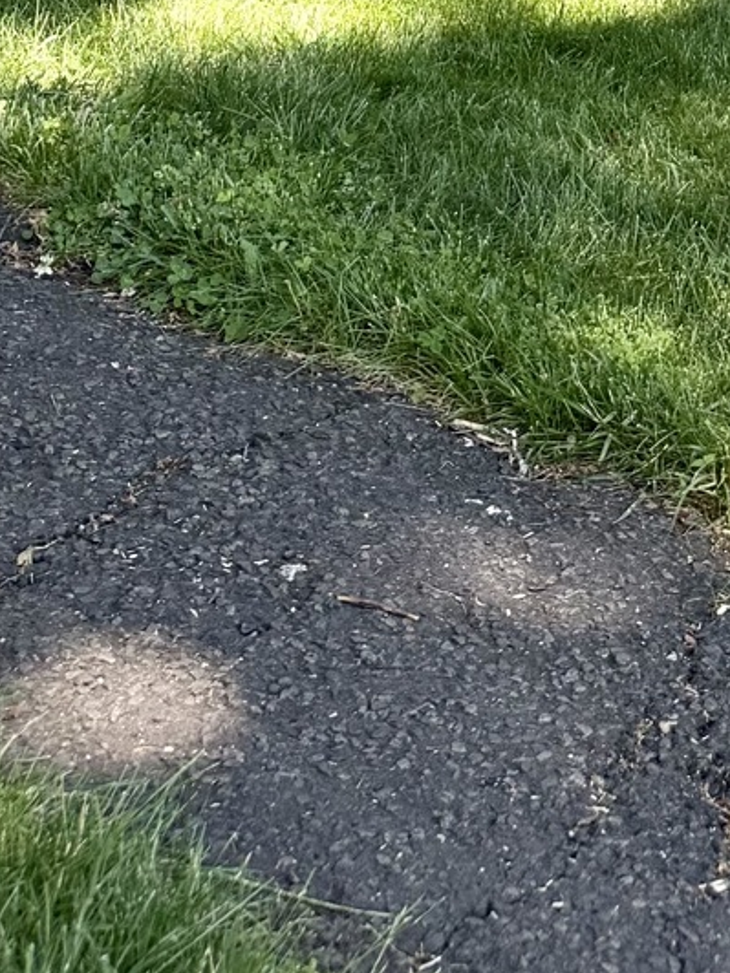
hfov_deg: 14.2
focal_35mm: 104
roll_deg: +0.1
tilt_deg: +9.5
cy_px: -1002
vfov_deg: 15.1
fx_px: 2924
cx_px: 547
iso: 100
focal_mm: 6.76
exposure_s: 1/547
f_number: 1.78
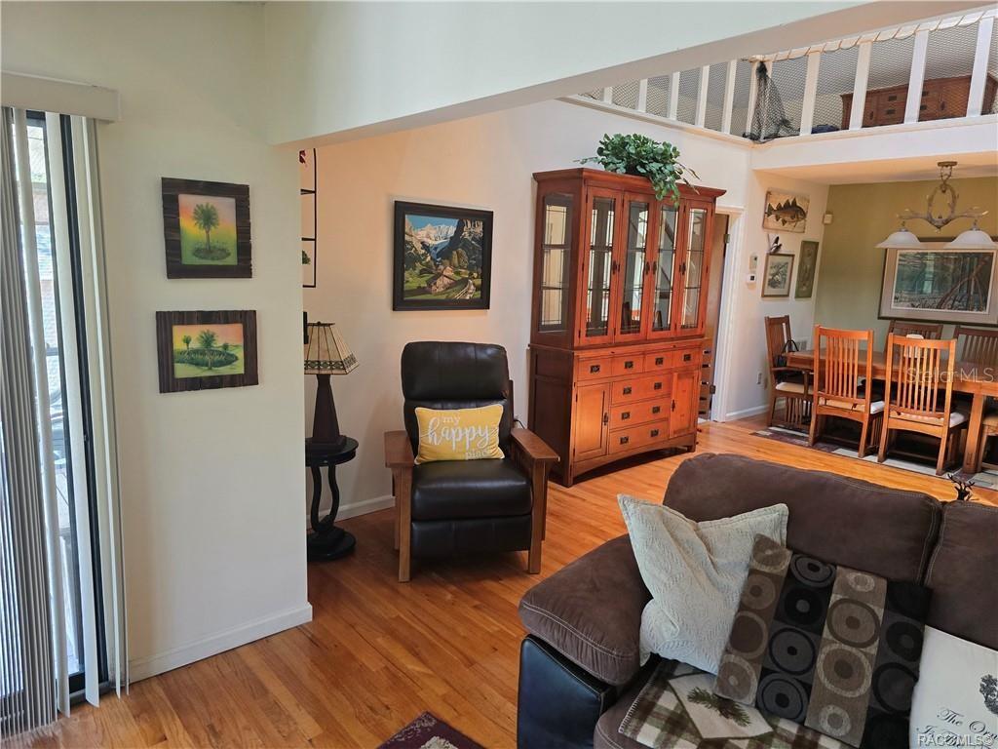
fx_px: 663
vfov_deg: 58.9
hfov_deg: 73.9
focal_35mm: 23
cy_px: 374
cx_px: 499
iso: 500
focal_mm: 6.3
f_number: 1.7
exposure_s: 1/120
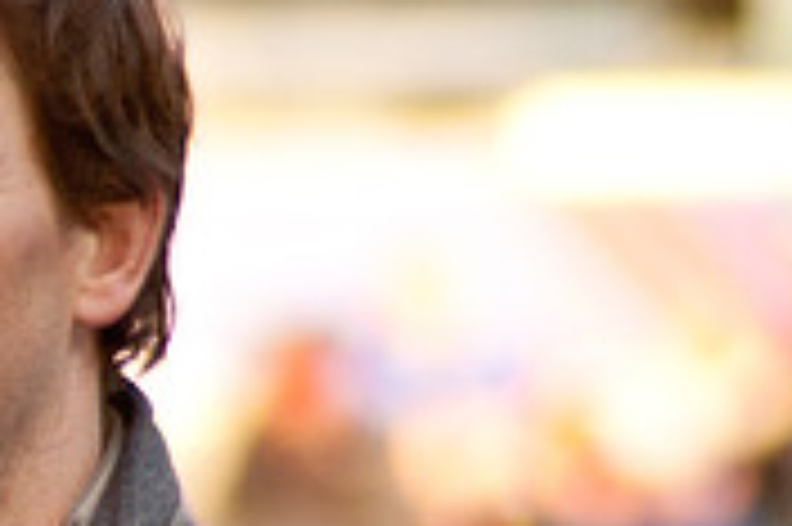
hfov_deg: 1.4
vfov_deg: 0.9
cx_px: -337
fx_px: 32815
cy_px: 695
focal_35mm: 1493
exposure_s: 1/400
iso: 320
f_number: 5.3
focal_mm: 240
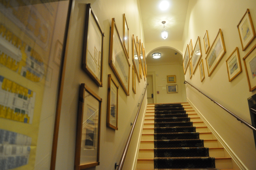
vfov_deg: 47.8
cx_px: 128
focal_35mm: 27
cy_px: 85
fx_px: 192
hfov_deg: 67.4
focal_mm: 18
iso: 1600
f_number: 4.5
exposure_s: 1/80
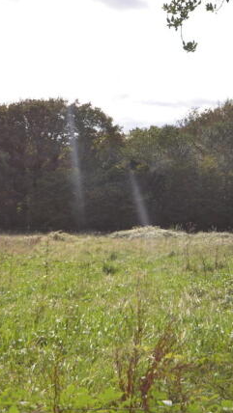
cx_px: 102
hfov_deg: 24.9
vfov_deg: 42.9
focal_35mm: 48
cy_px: 207
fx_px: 527
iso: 100
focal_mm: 20
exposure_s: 1/200
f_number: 6.3
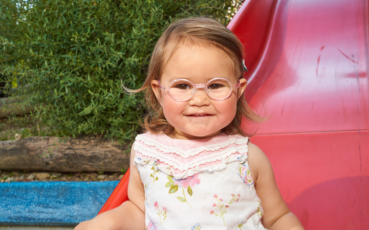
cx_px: 182
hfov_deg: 38.9
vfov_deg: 24.9
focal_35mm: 52
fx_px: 523
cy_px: 109
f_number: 11
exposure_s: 1/125
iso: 320
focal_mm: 50
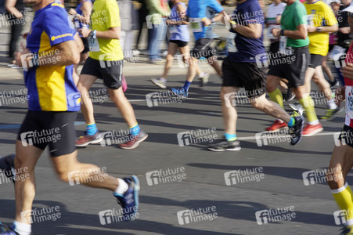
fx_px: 833
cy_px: 118
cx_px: 176
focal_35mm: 85
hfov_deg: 23.9
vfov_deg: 16.0
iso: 100
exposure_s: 1/60
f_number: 16
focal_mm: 85
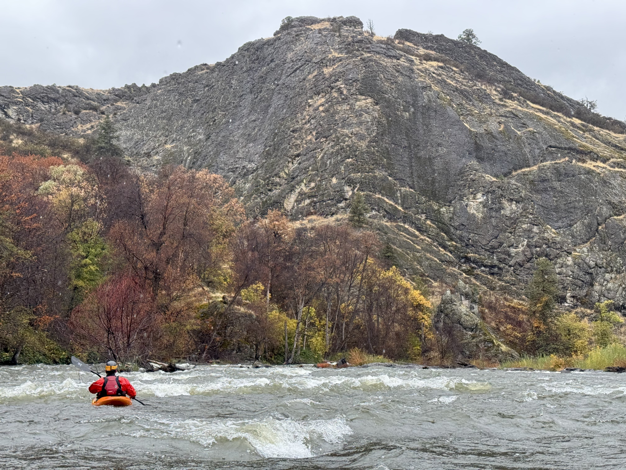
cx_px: 313
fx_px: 868
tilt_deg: +5.7
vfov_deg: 30.3
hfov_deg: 39.7
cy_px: 235
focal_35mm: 48
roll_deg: +0.0
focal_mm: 6.76
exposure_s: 1/522
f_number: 1.78
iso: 64
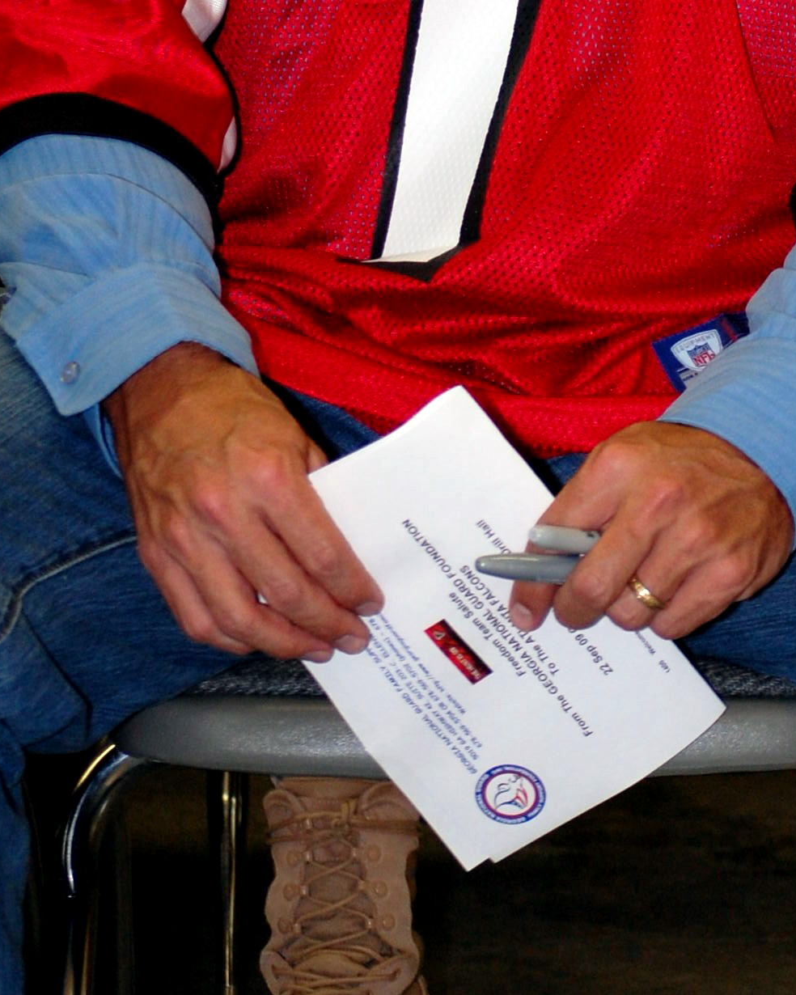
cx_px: 553
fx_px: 5570
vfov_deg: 10.1
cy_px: -39
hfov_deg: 8.2
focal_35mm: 189
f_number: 4
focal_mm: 55
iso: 400
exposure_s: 1/60
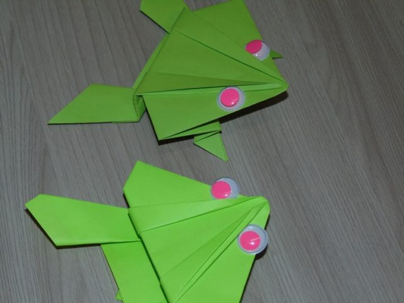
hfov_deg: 27.4
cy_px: 152
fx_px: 829
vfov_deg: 20.7
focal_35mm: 71
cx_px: 202
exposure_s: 1/60
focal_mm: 12.8
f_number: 3.7
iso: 80
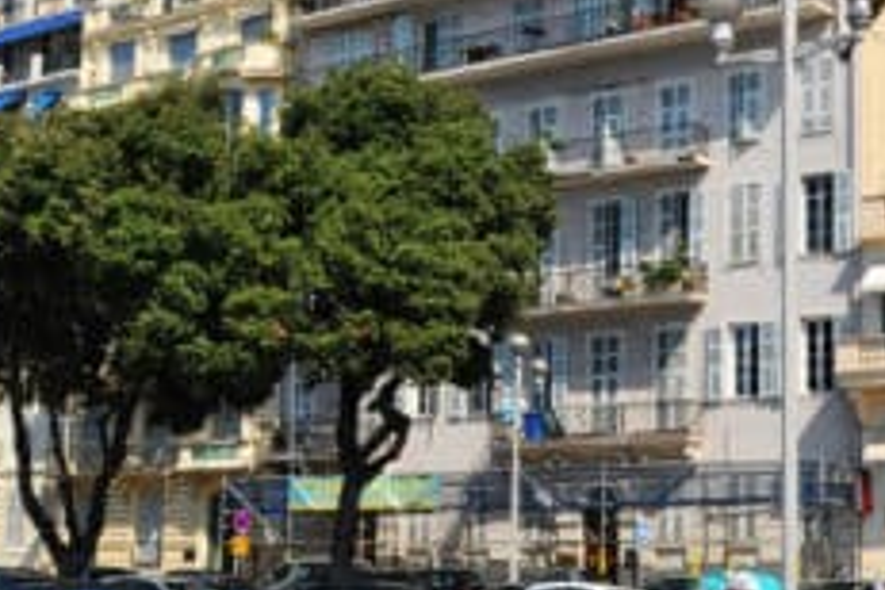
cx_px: 682
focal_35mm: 70
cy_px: 251
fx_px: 1721
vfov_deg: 19.4
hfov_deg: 28.3
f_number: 11
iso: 200
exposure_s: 1/250
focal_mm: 24
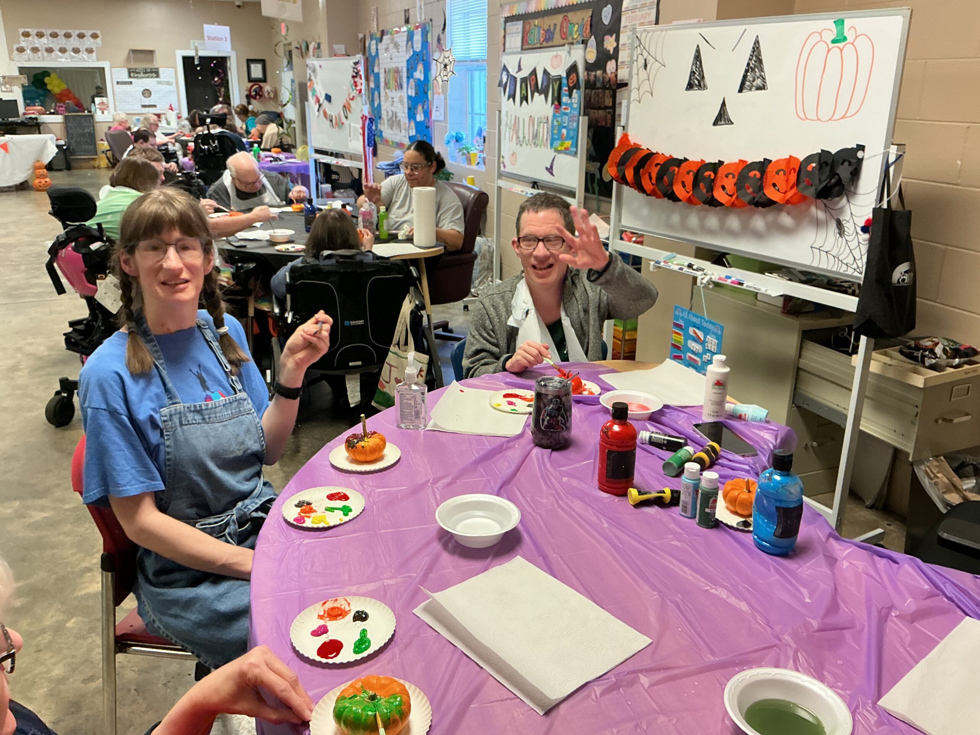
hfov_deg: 61.7
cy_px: 368
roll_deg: -0.1
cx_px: 490
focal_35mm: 29
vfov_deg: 48.2
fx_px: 821
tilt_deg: -19.2
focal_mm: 3
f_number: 1.8
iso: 100
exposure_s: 1/60
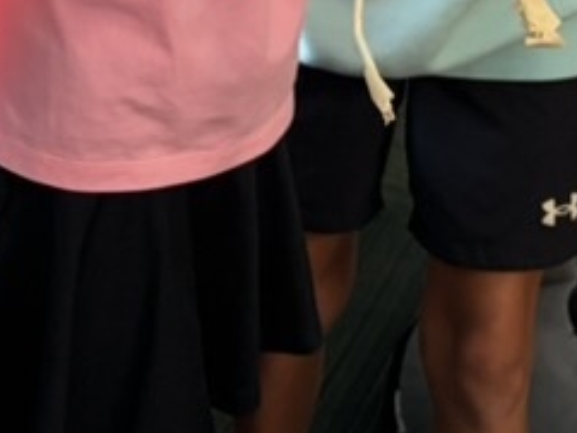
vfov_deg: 12.0
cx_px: 216
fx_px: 1850
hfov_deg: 17.7
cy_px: -404
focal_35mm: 111
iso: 100
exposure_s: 1/60
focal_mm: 5.96
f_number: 1.6
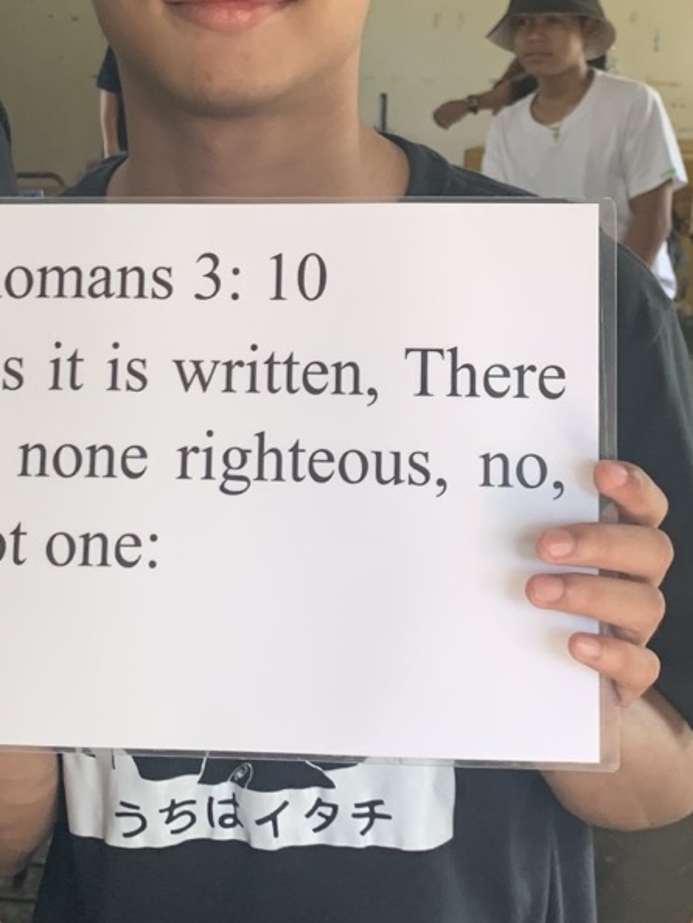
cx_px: 309
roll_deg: -0.2
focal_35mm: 70
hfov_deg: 21.0
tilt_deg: -6.1
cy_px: 246
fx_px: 1867
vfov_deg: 27.4
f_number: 1.8
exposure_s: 1/77
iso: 100
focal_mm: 4.25
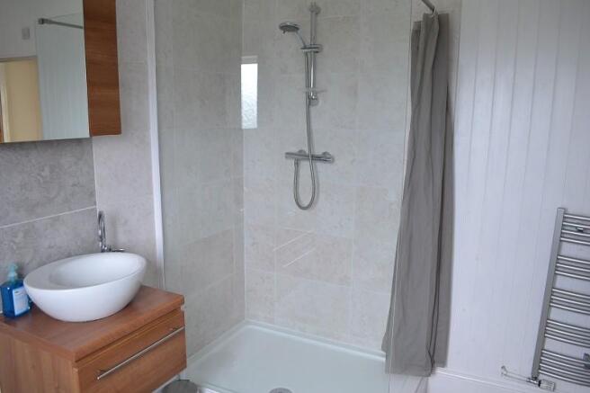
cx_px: 295
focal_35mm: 27
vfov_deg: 47.9
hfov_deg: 67.4
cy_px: 196
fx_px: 442
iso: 400
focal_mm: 18
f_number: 4
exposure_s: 1/60
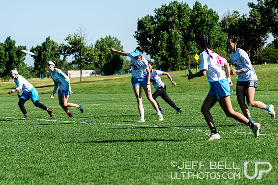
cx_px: 129
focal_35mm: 143
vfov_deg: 9.6
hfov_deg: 14.4
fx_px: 1101
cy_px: 81
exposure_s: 1/2000
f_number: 3.2
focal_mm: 78
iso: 140
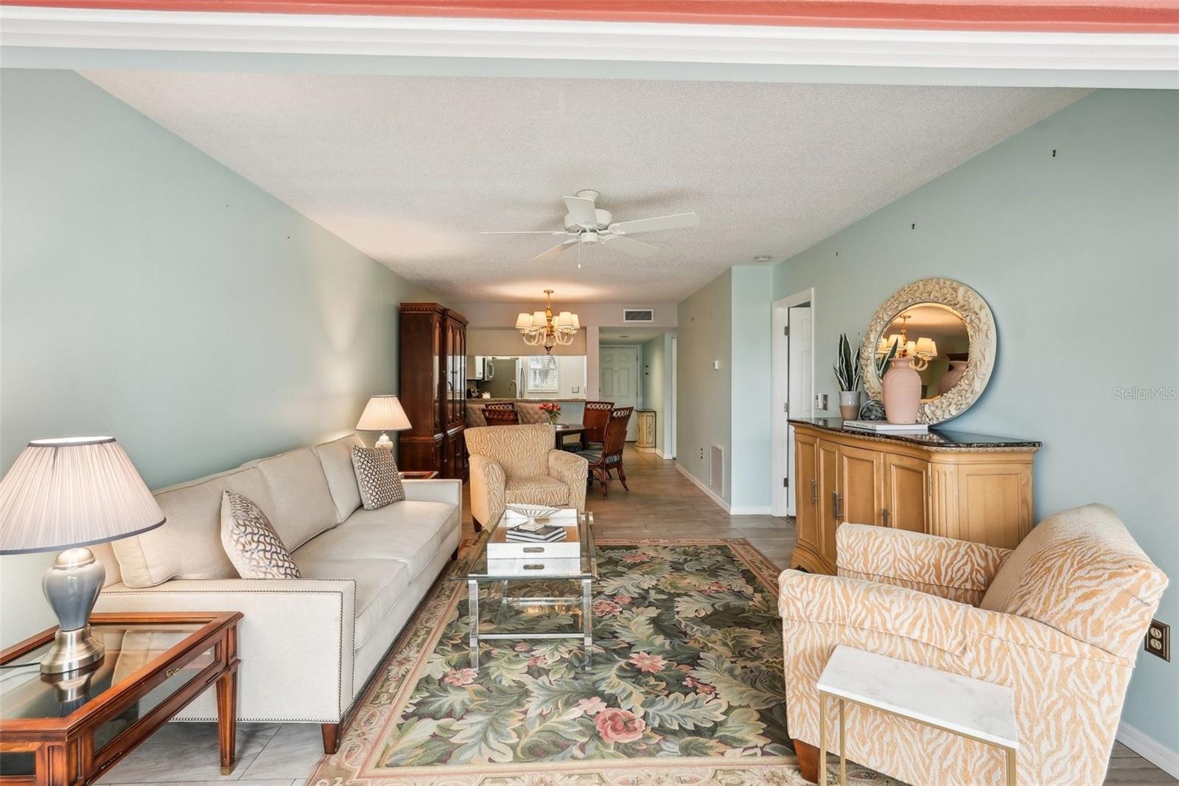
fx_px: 524
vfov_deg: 73.7
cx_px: 590
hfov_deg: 96.7
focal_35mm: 16
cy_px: 393
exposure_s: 1/20
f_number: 8
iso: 400
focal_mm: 16
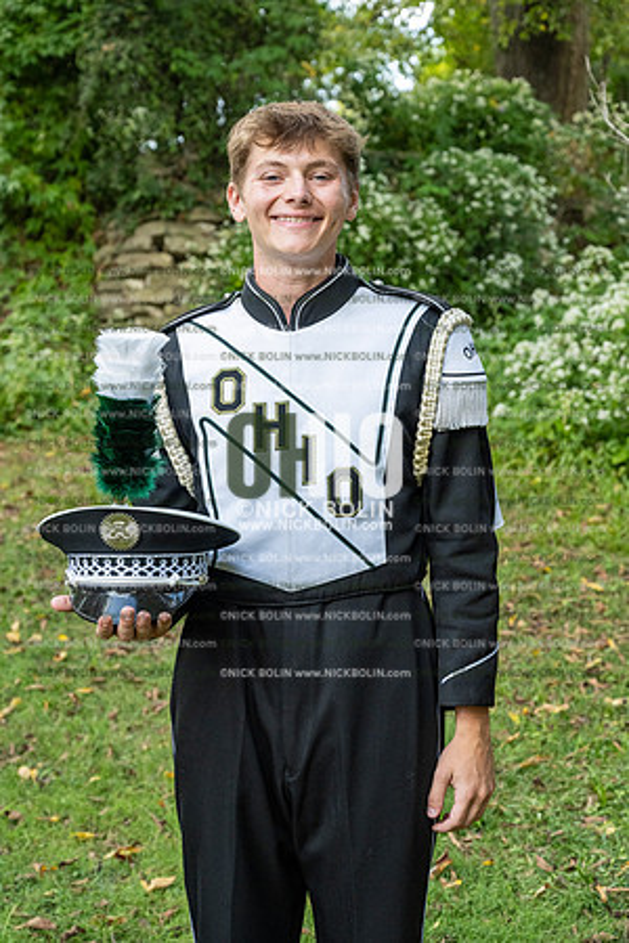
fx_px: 1572
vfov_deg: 33.4
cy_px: 472
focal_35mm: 60
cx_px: 314
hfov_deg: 22.6
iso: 1000
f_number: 5.6
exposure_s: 1/640
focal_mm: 60
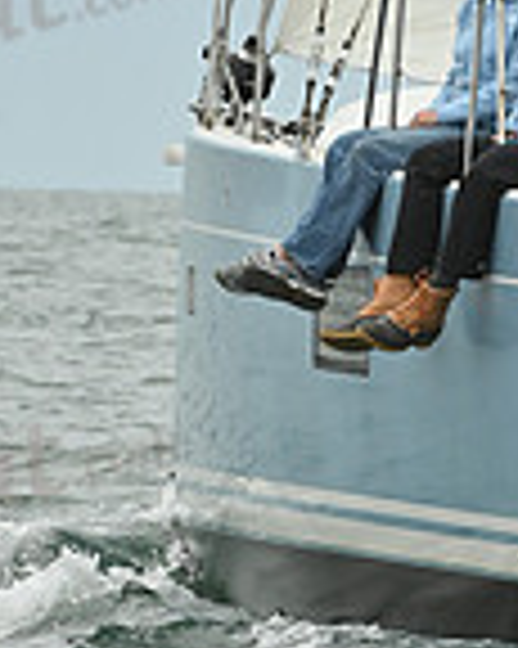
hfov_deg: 2.0
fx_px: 14522
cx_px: 417
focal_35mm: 757
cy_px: 216
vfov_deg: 2.6
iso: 320
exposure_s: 1/1000
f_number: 10
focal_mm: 200
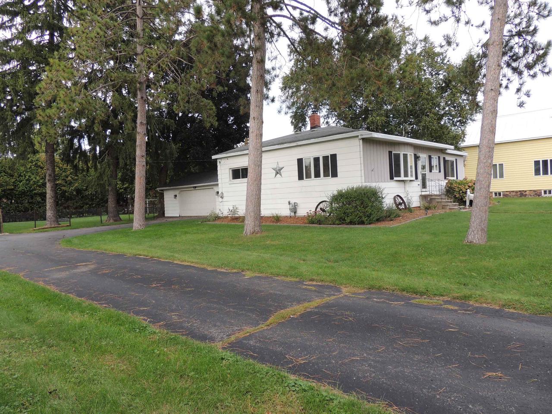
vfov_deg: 56.8
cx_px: 276
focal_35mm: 24
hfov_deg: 71.6
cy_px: 207
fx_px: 383
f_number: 3
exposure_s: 1/100
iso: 100
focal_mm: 4.3
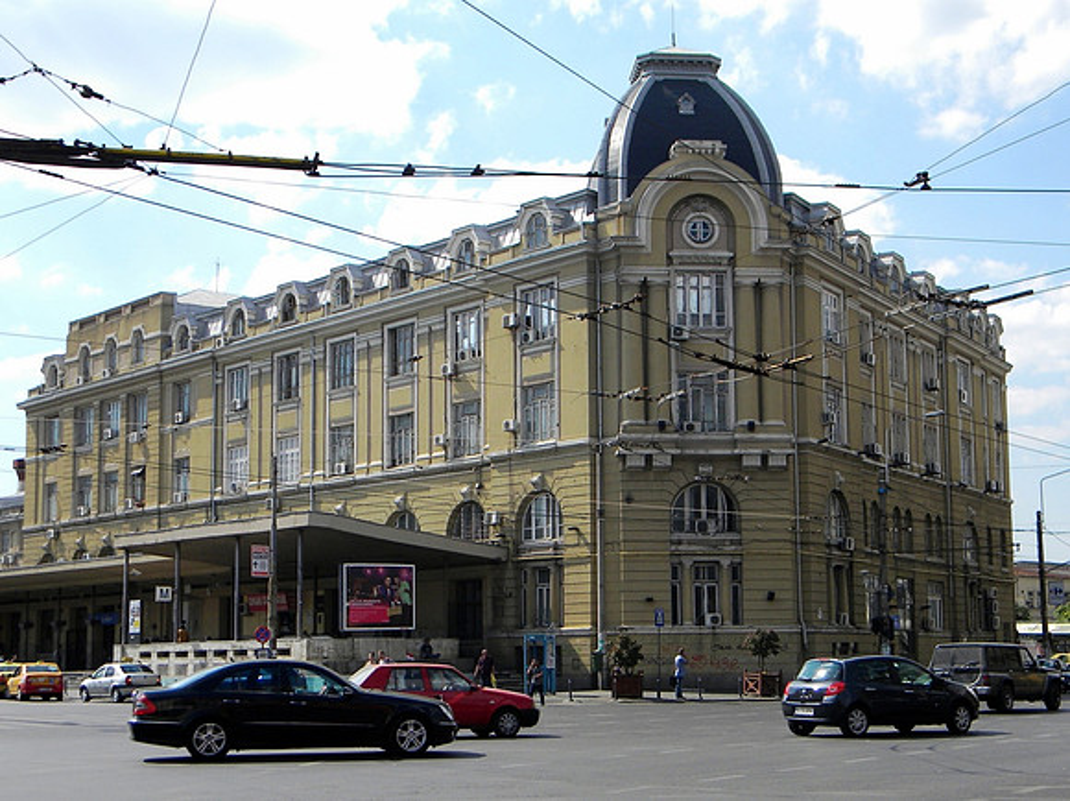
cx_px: 535
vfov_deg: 35.1
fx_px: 1266
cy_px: 400
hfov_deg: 45.8
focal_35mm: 41
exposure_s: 1/224
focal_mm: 7.3
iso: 80
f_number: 7.6
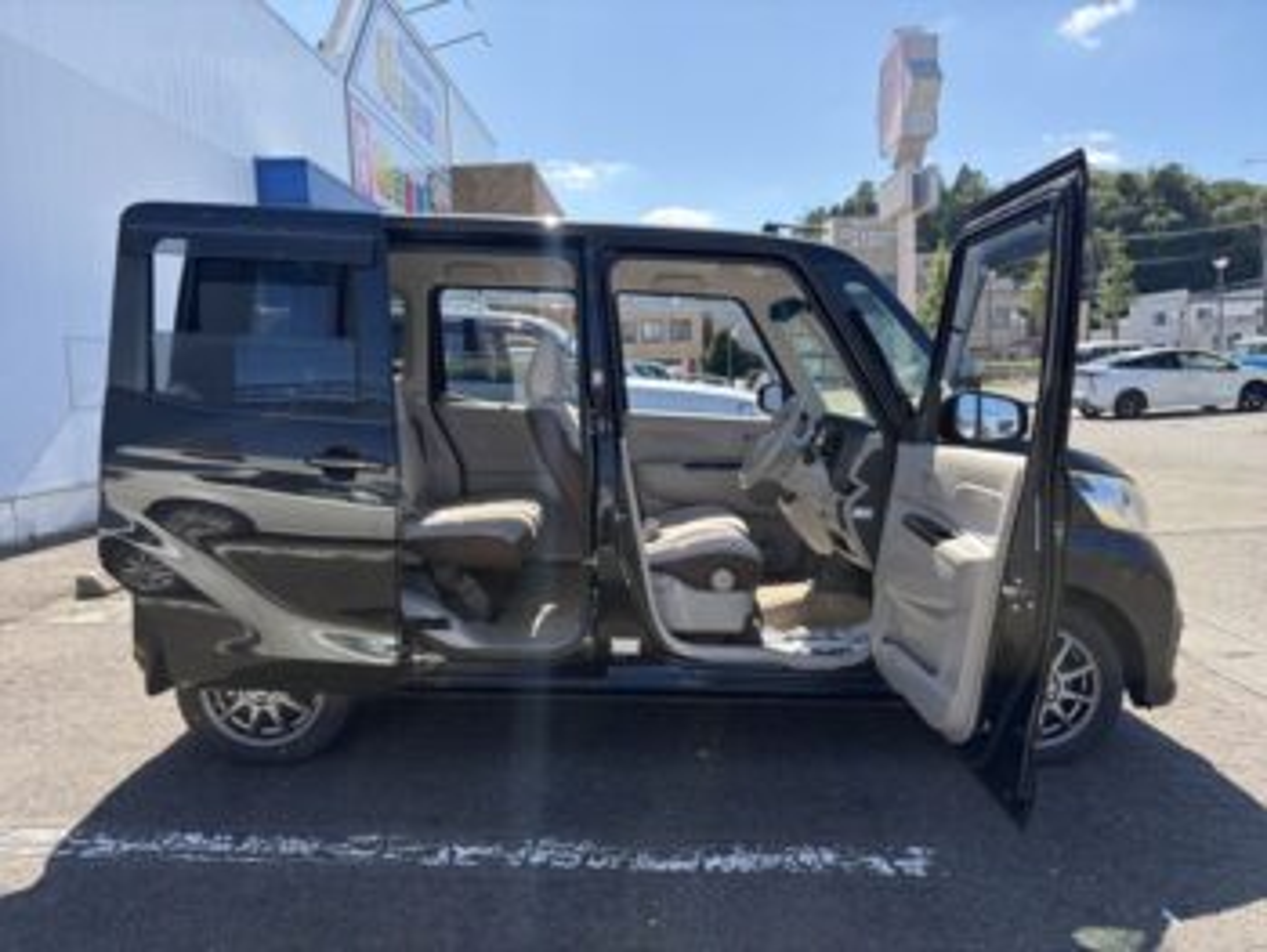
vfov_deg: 53.1
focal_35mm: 26
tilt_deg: -6.1
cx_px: 634
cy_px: 476
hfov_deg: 67.3
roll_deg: +2.2
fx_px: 952
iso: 64
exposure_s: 1/1550
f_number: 1.6
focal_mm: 5.96
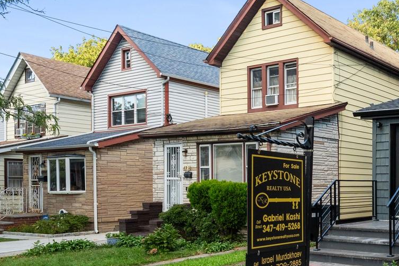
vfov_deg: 33.8
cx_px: 415
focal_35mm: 38
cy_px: 221
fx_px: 421
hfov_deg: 42.4
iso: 1000
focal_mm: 14
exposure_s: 1/250
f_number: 8
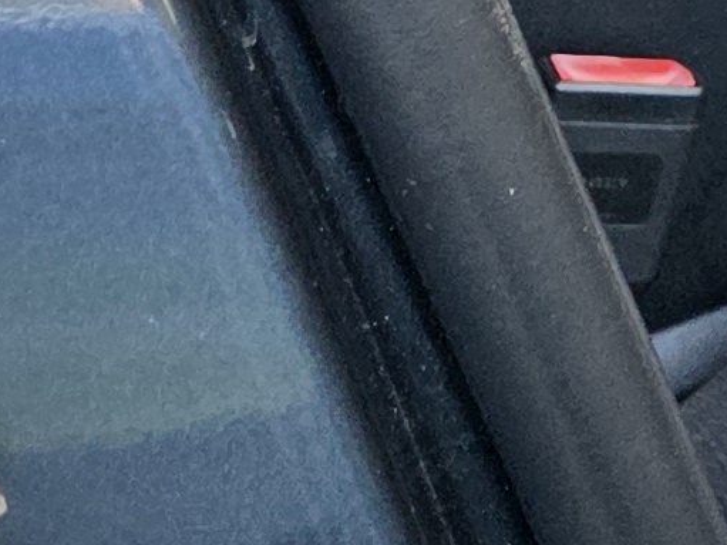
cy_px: -531
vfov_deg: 7.9
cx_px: 2382
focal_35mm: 180
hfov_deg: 8.6
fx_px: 3779
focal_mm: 6.3
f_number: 1.7
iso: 200
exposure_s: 1/180
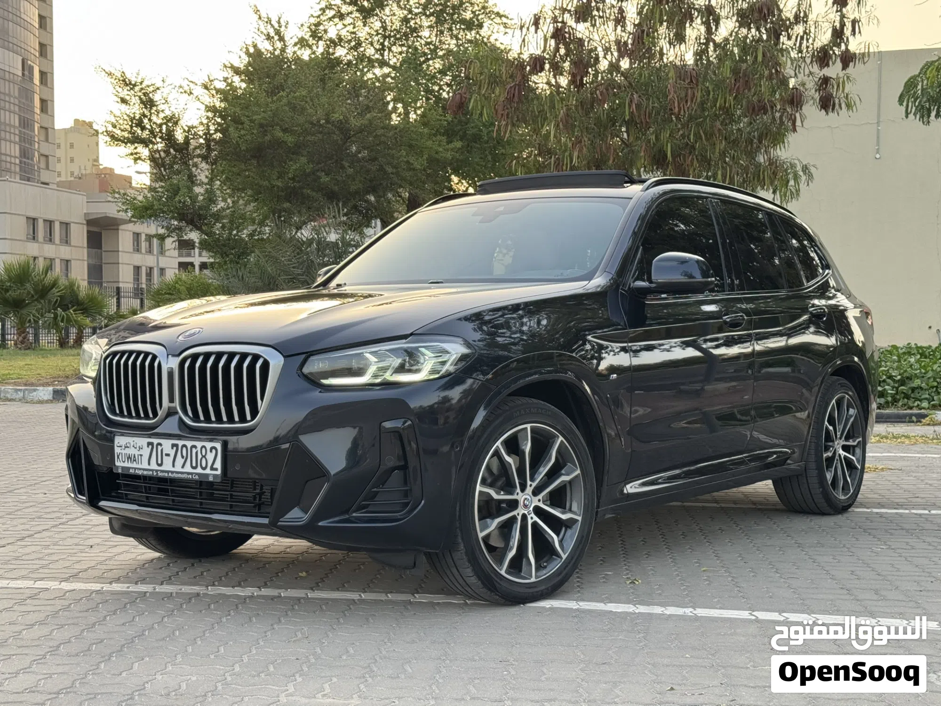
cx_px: 470
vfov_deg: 30.3
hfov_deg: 39.7
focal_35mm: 48
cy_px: 353
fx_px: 1305
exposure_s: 1/222
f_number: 1.78
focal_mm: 6.76
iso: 64
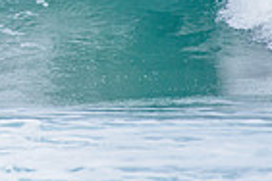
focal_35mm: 2057
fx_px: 15541
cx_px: -222
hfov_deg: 1.0
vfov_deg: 0.7
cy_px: -76
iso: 360
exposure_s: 1/2000
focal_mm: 500
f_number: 5.6
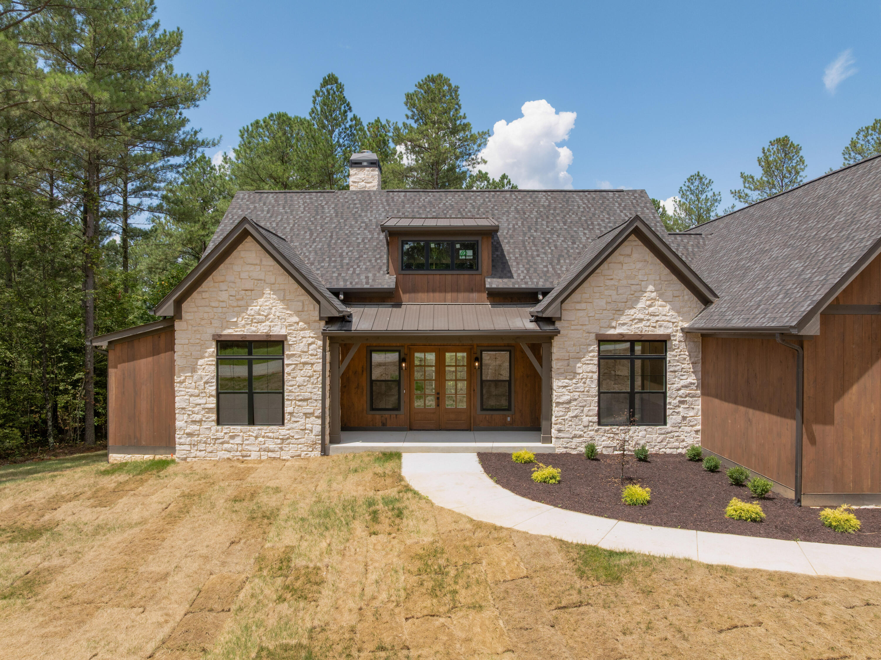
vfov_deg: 56.8
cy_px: 330
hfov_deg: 71.6
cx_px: 440
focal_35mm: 24
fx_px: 610
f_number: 7.1
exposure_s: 1/240
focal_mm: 12.29
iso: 100
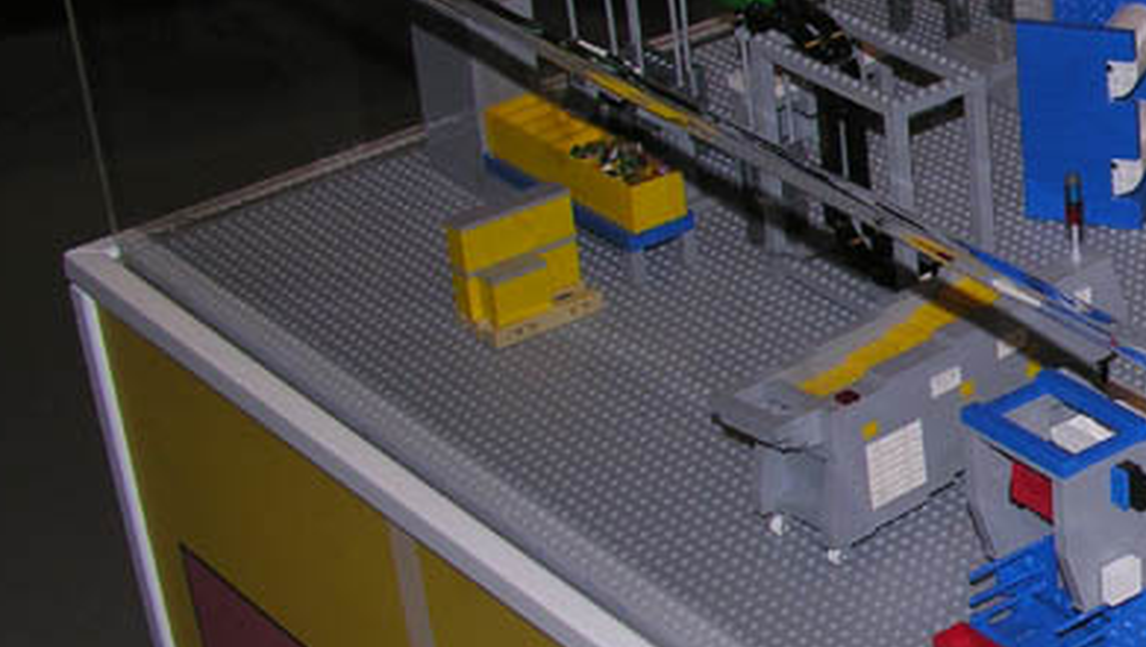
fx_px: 3041
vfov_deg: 12.1
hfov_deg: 19.7
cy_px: 371
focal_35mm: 100
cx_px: 1463
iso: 50
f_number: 2.8
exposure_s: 1/60.1
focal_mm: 8.9
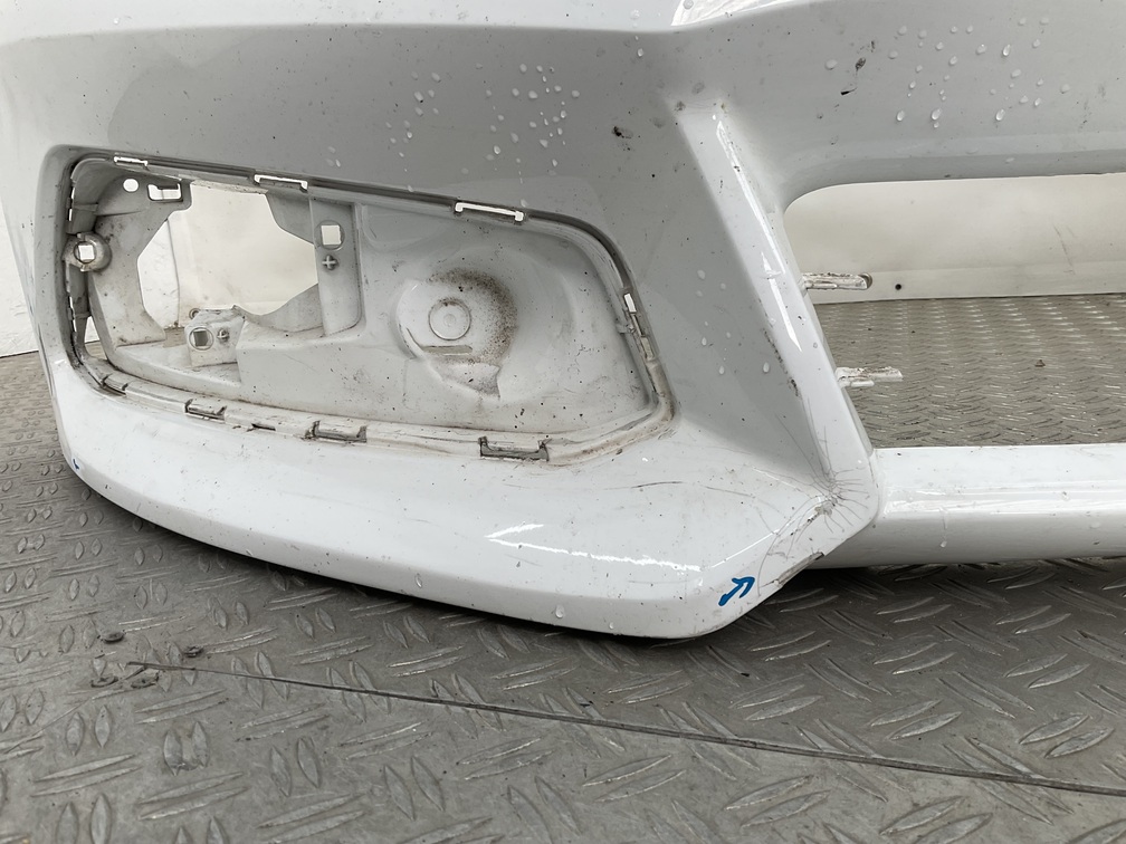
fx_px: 943
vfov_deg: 48.2
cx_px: 563
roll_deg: +2.8
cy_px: 422
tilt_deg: -14.1
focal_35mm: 29
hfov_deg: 61.7
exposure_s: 1/122
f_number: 1.8
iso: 16
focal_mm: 3
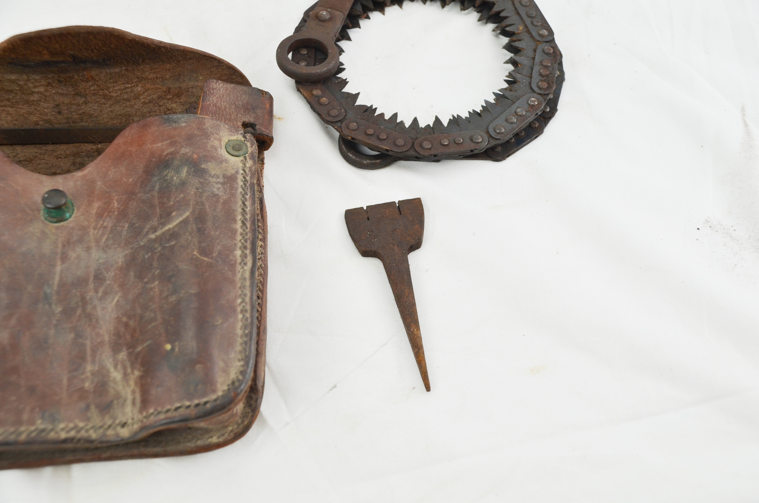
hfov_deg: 41.2
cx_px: 380
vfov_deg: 28.0
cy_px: 252
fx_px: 1010
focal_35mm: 48
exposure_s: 1/125
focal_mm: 32
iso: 360
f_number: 5.6
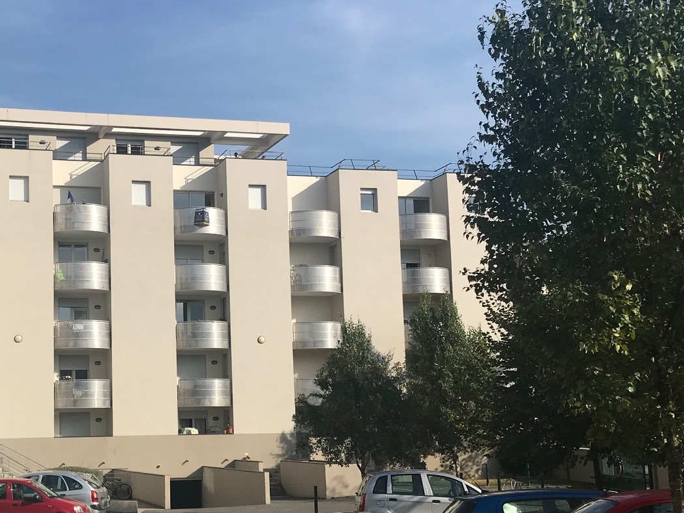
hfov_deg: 34.5
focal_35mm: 54
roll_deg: +1.5
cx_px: 141
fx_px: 1067
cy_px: 308
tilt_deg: +6.8
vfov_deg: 27.0
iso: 20
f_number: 1.8
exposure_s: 1/3690
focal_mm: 3.99
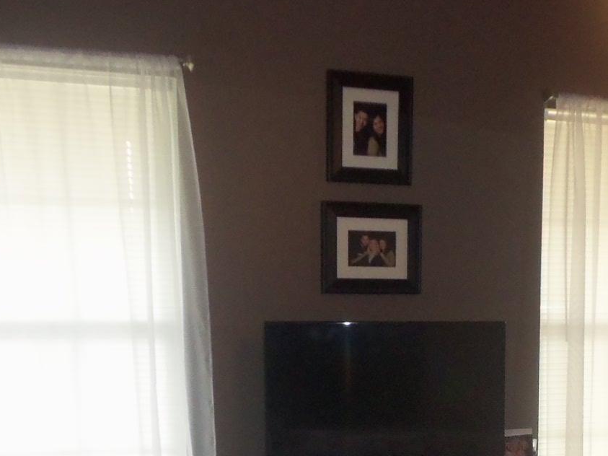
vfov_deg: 20.7
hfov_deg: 28.1
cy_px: 491
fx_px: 1194
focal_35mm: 68
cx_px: 474
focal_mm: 5.1
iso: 200
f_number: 3.3
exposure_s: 1/60
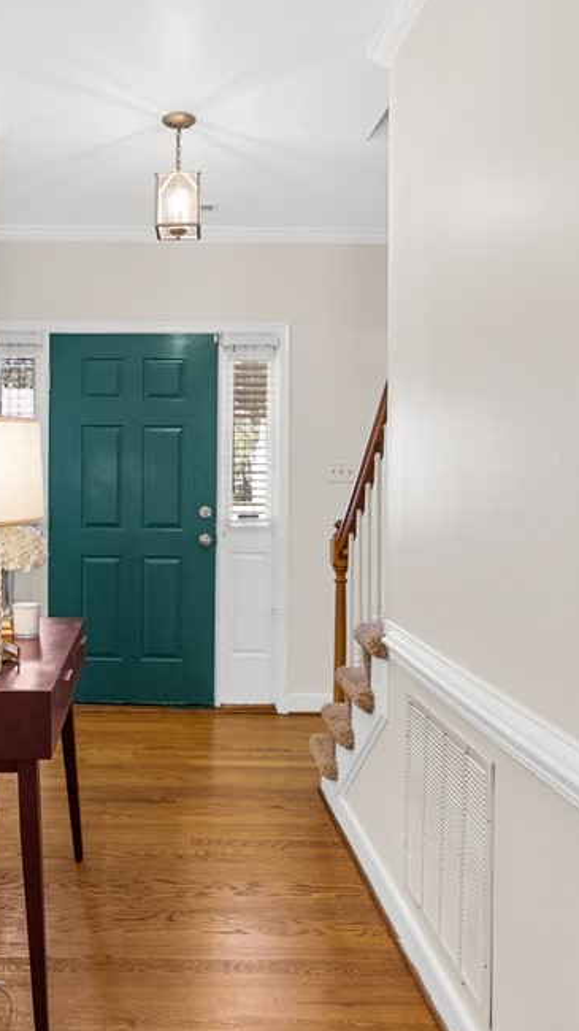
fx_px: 789
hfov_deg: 39.4
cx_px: 155
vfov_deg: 66.3
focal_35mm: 29
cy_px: 506
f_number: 4
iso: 1250
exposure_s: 1/15
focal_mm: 16.5
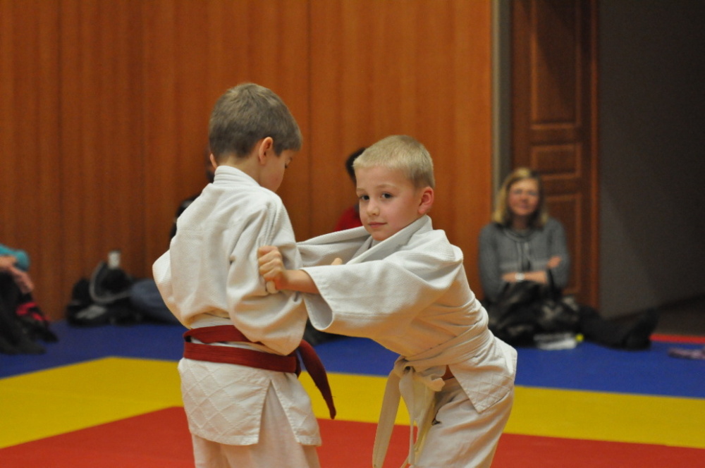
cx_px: 352
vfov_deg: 13.0
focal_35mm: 105
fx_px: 2054
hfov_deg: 19.5
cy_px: 234
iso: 2500
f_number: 2.8
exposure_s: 1/400
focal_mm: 70
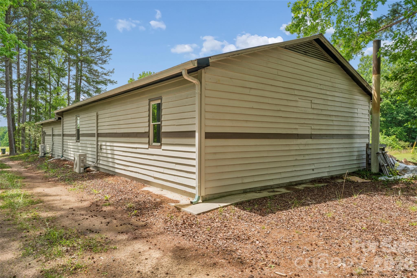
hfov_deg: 73.7
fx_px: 278
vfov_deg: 53.1
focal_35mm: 24
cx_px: 208
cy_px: 139
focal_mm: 24
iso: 100
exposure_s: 1/8
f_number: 22
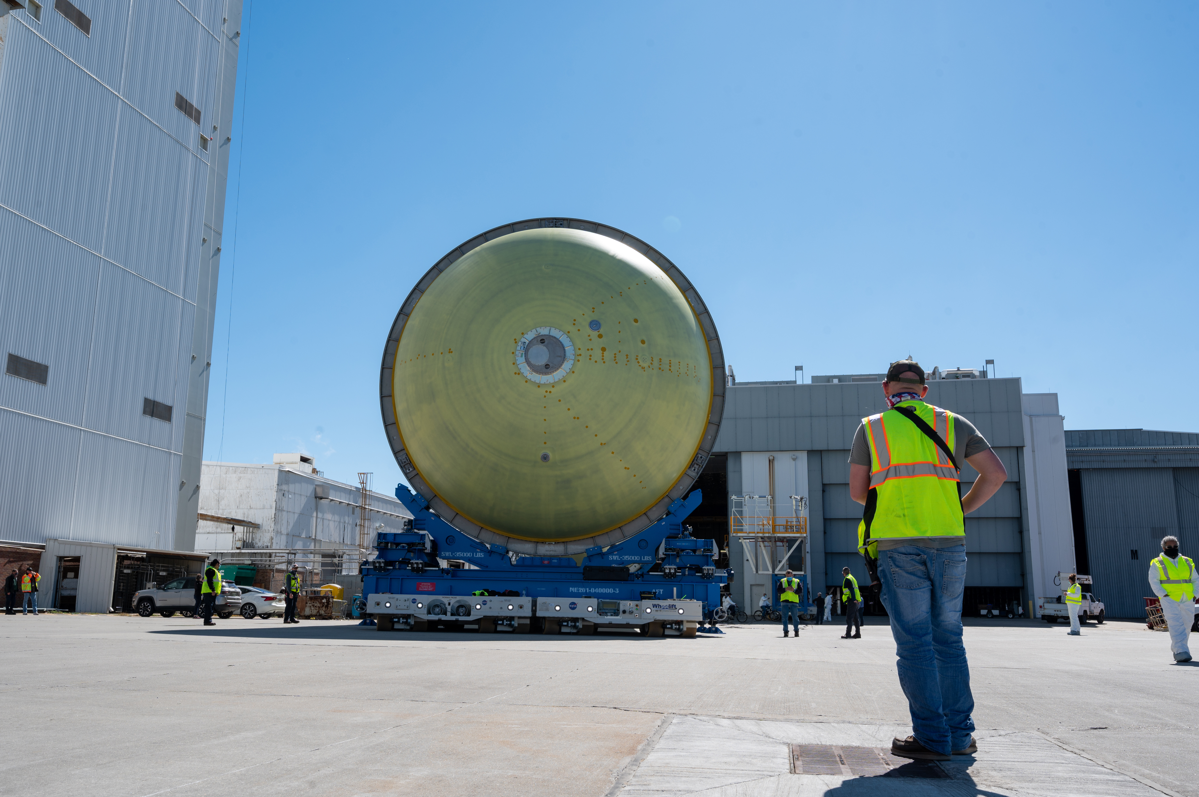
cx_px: 600
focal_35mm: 30
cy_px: 398
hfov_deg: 62.0
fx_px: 998
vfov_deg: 43.6
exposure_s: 1/250
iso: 100
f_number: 11
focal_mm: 30
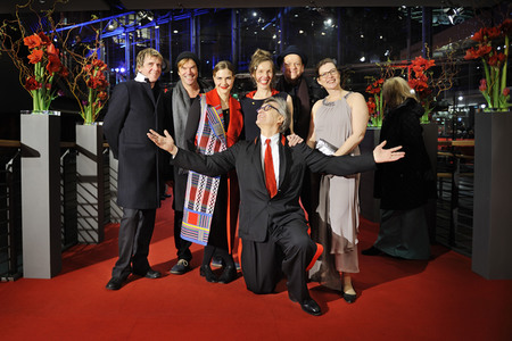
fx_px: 341
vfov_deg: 53.1
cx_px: 256
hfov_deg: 73.7
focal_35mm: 24
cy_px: 170
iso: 500
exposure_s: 1/100
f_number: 2.8
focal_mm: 24
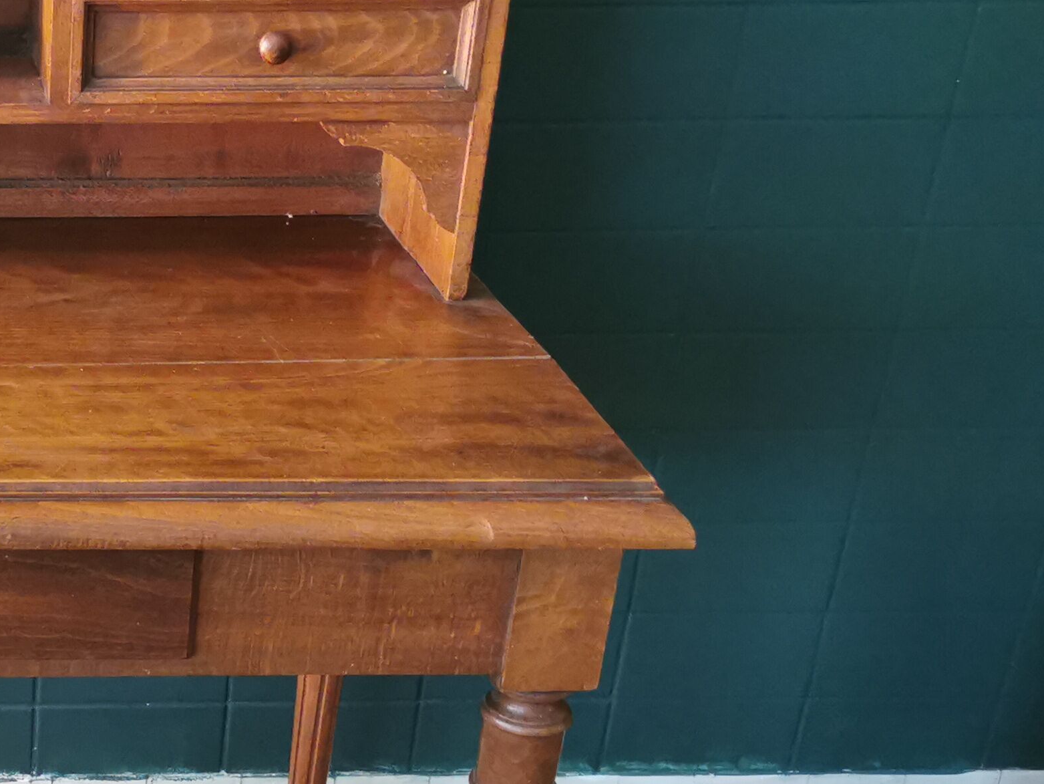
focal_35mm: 63
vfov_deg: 23.2
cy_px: 513
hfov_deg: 27.9
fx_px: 1900
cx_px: -114
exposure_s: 1/25
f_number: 1.8
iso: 500
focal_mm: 5.58
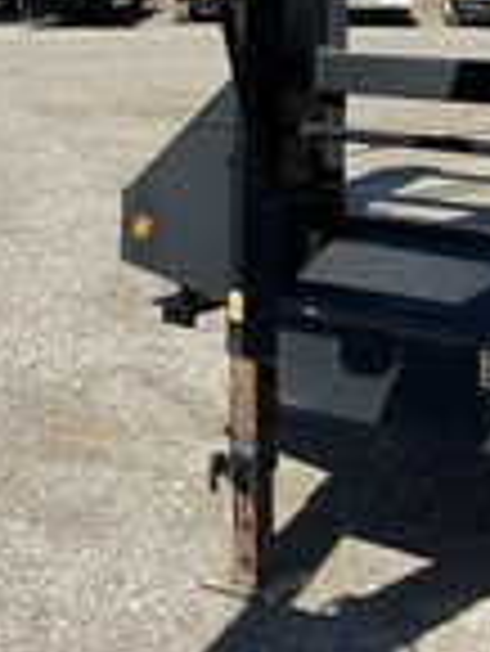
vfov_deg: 23.4
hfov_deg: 18.0
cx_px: 9
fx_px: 1508
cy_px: 0
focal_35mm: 80
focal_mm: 3
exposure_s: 1/1144
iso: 25
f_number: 1.8
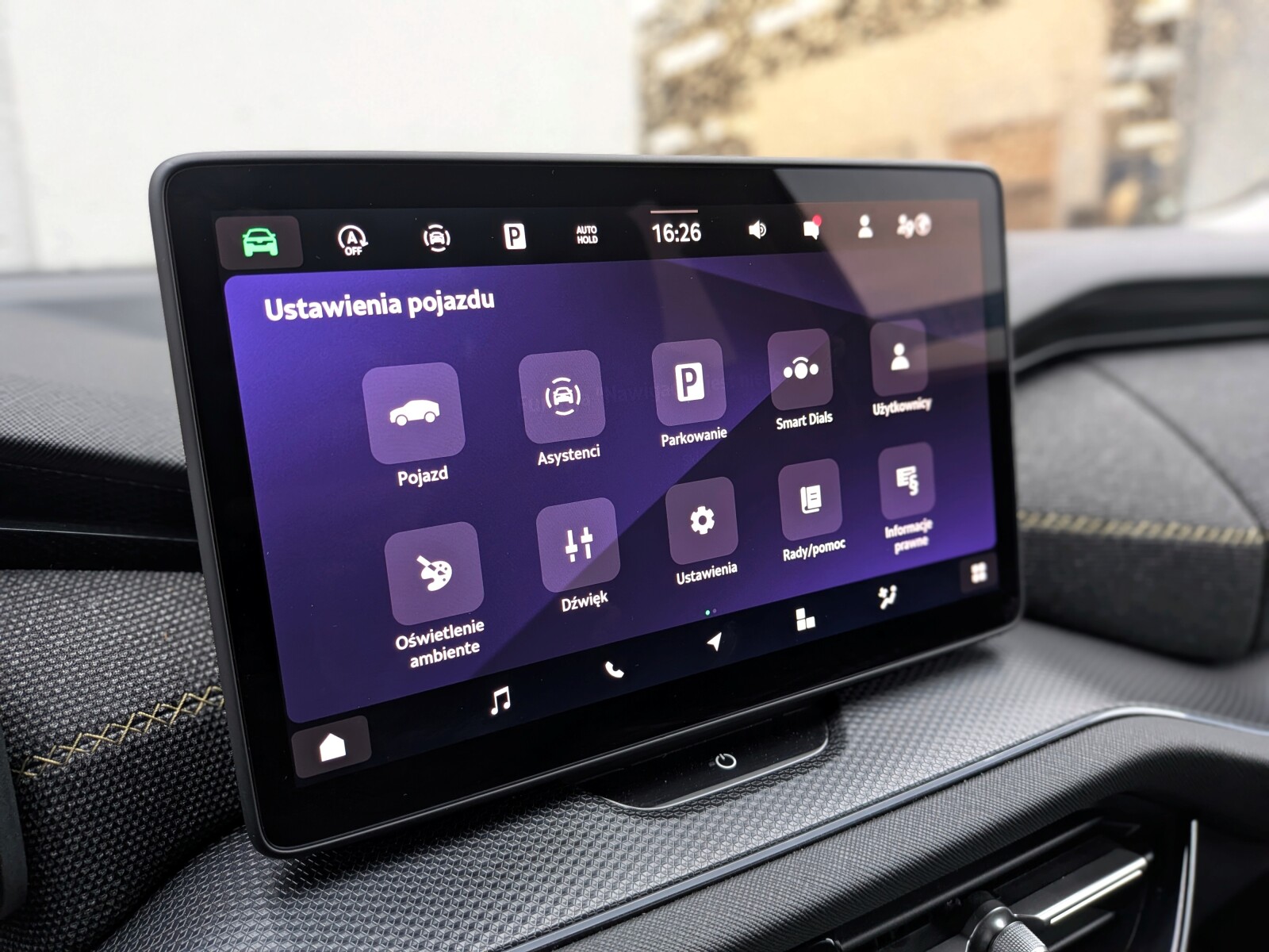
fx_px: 880
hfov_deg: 71.6
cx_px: 634
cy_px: 476
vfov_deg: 56.8
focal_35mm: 24
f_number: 1.7
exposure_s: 1/33.3
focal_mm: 4.53
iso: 74
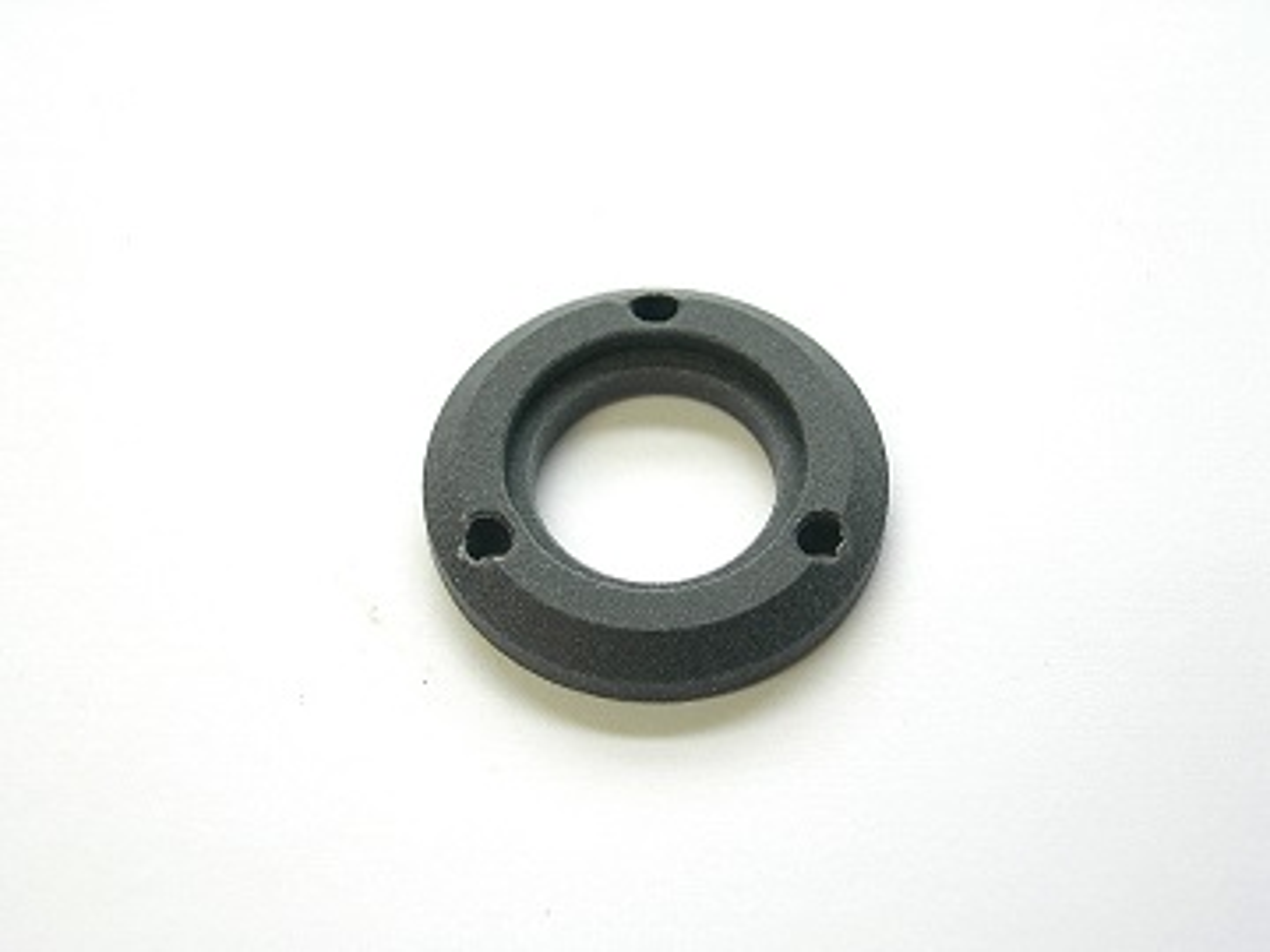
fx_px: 2238
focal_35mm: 61
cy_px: 476
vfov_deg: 24.0
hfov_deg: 31.7
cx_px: 635
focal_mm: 12.7
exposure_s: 1/21.3
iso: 50
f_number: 3.5
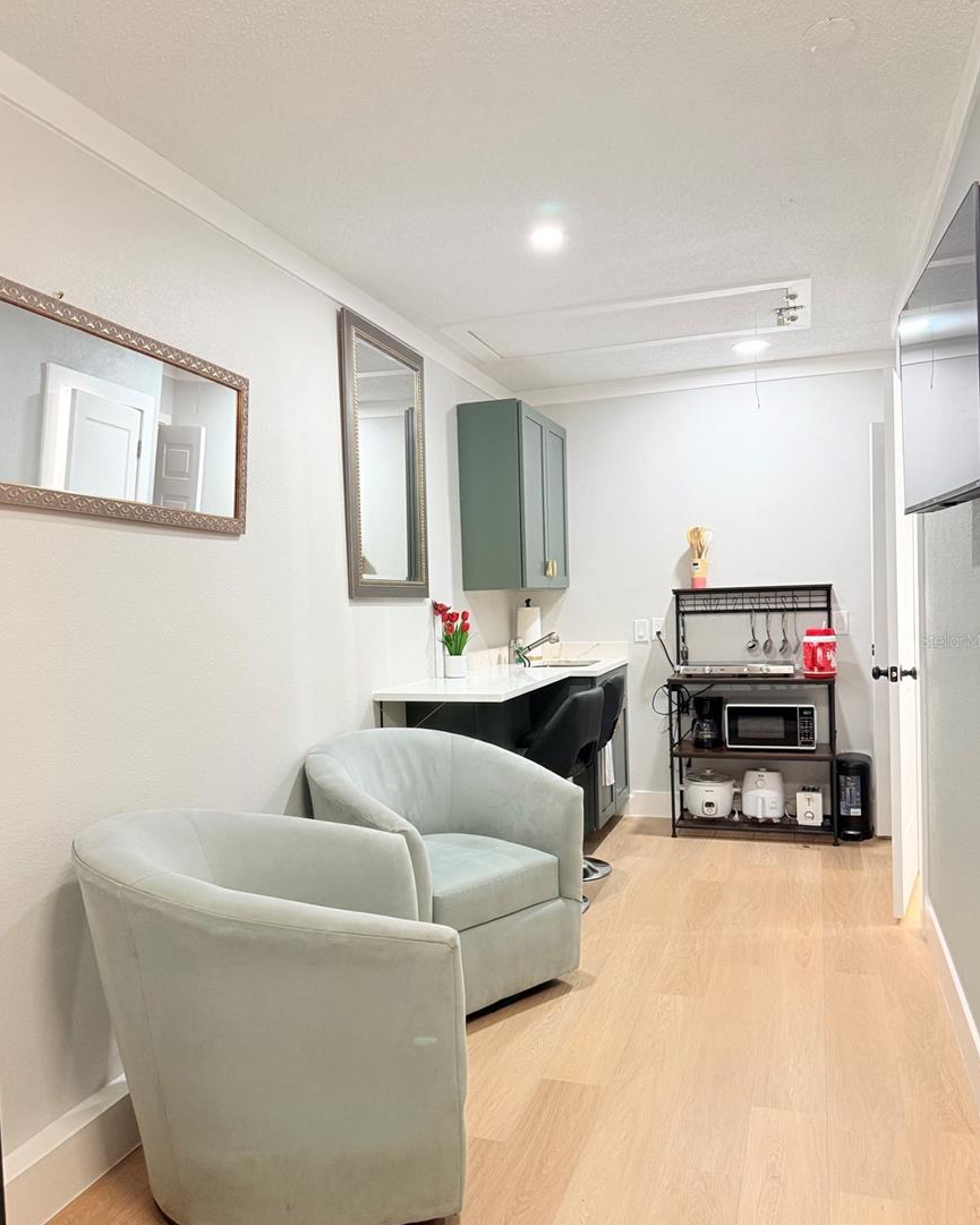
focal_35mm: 26
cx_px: 491
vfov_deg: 66.0
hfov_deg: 54.9
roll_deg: +1.0
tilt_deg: -2.9
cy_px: 640
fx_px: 943
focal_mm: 6.76
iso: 200
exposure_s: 1/67
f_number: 1.78
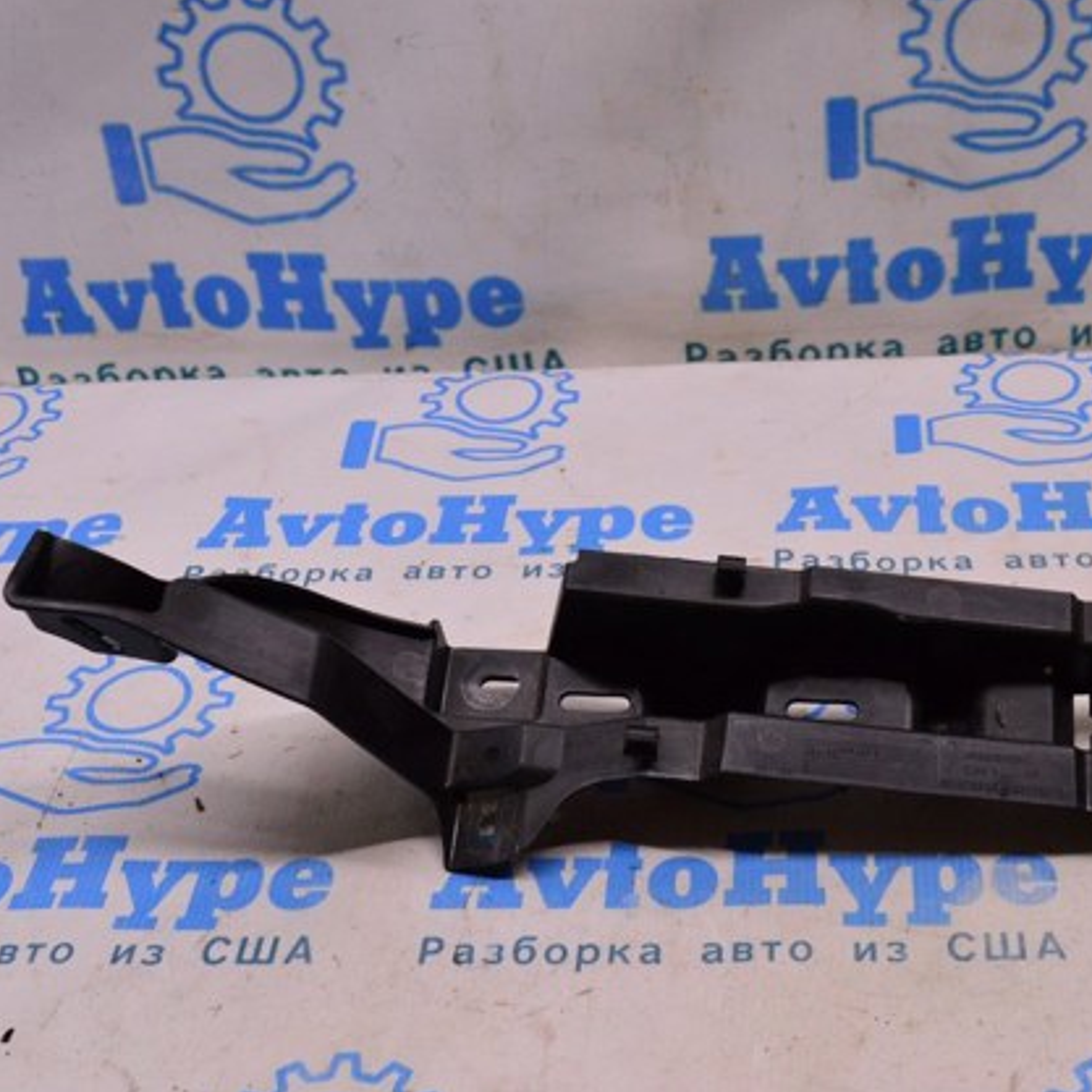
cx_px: 707
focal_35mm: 57
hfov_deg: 30.1
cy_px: 543
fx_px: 2022
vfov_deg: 30.2
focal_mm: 29
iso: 1600
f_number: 8
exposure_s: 1/125
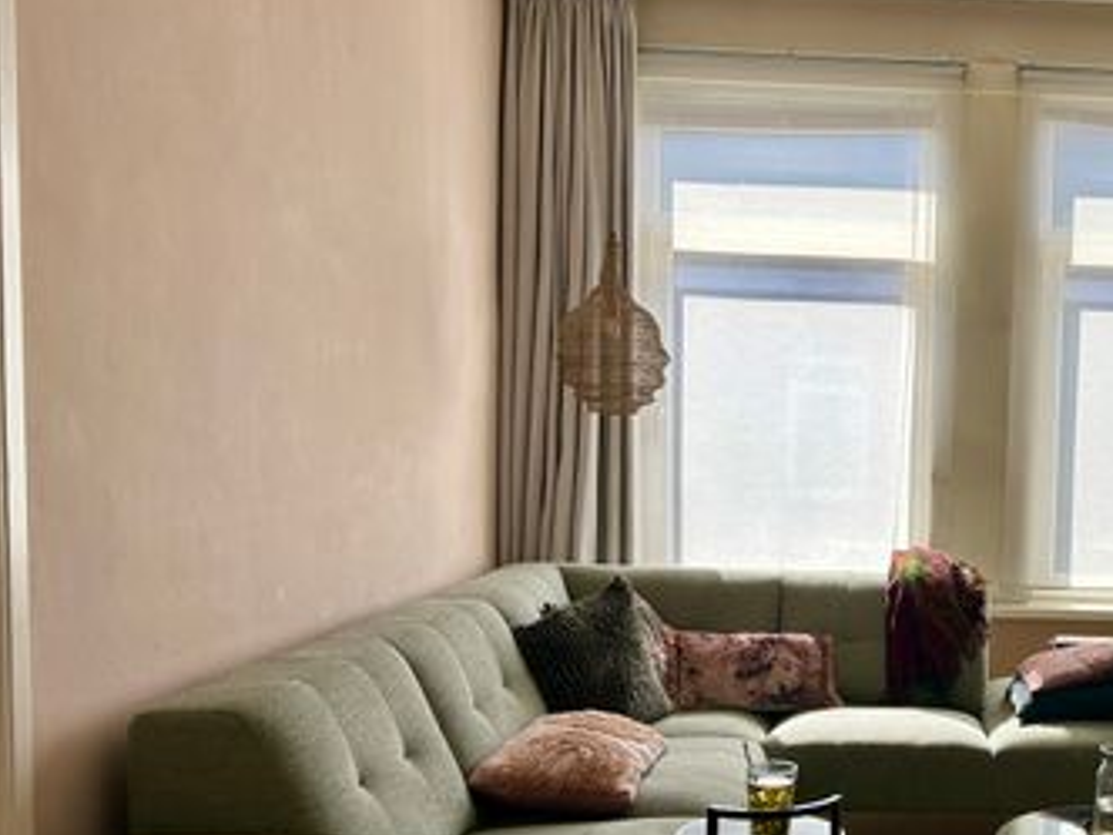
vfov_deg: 30.6
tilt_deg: -4.1
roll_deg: -1.4
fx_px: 1511
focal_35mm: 47
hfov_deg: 38.1
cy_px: 557
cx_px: 972
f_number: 1.5
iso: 50
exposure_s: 1/443
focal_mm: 5.7
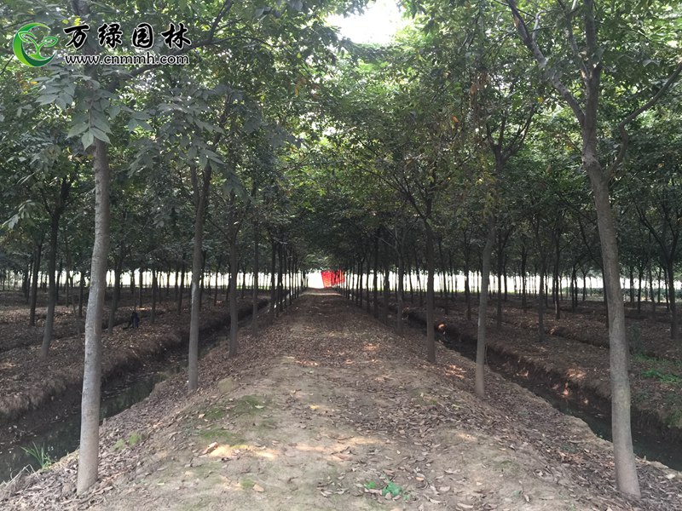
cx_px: 341
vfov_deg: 48.2
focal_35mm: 29
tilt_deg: +2.2
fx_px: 571
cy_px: 256
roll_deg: -2.0
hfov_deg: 61.7
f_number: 2.2
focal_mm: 4.15
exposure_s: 1/30
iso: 32
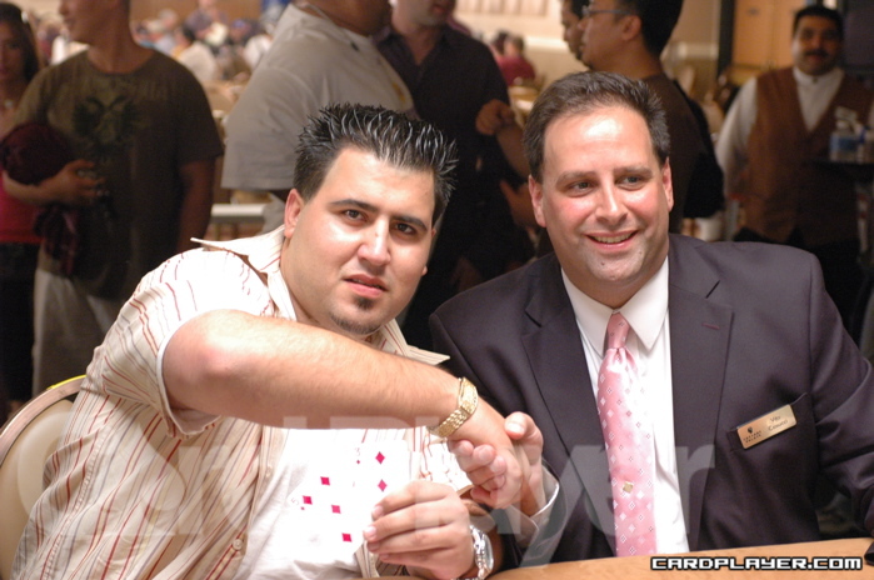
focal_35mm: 75
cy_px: 290
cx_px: 437
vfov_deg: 18.1
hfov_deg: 27.0
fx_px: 1818
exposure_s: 1/40
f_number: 4
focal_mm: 50
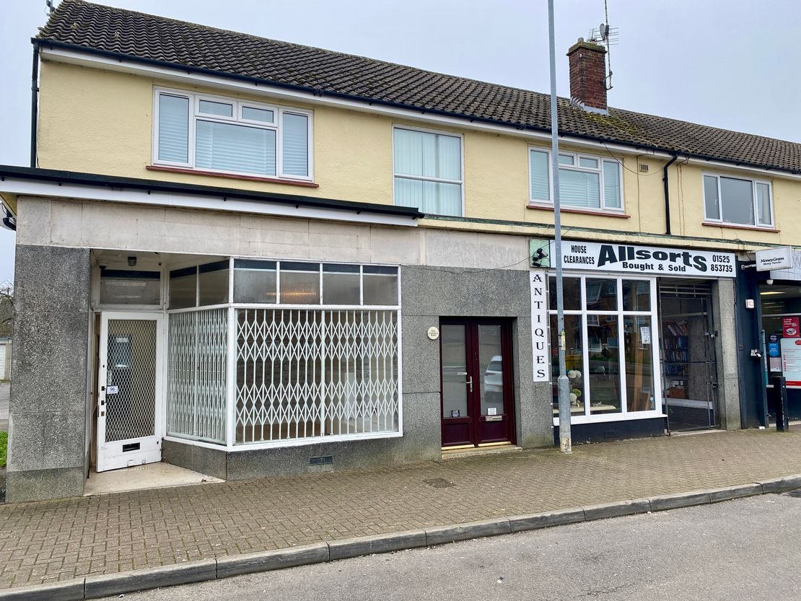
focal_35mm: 26
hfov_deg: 67.3
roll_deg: +0.6
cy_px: 300
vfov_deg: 53.1
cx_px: 400
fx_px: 602
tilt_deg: +4.5
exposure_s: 1/728
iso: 32
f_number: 1.8
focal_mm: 4.25
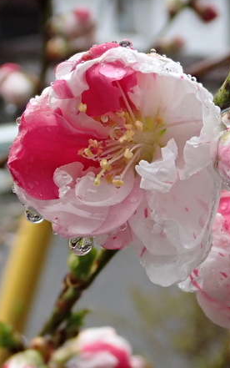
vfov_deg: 33.0
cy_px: 182
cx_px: 197
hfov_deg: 20.6
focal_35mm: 62
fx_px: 621
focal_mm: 7.86
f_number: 4
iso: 320
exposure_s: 1/160
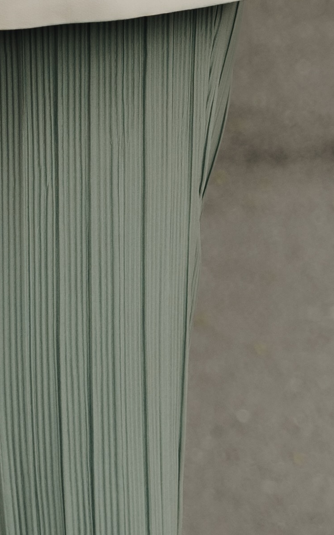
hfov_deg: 4.0
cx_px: 53
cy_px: -430
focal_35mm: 329
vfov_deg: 6.3
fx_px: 4793
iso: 100
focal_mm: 55
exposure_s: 1/800
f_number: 3.5
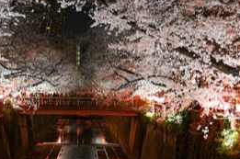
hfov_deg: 22.1
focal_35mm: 92
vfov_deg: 14.8
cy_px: 65
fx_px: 612
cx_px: 76
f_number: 1.8
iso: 1600
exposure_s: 1/125
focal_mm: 50
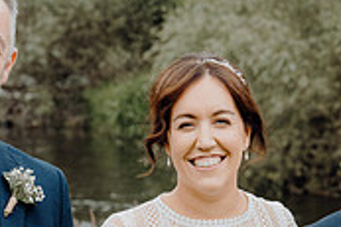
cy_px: 273
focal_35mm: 205
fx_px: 1940
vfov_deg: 6.6
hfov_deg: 10.0
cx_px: 286
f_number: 5
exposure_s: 1/200
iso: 125
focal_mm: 61
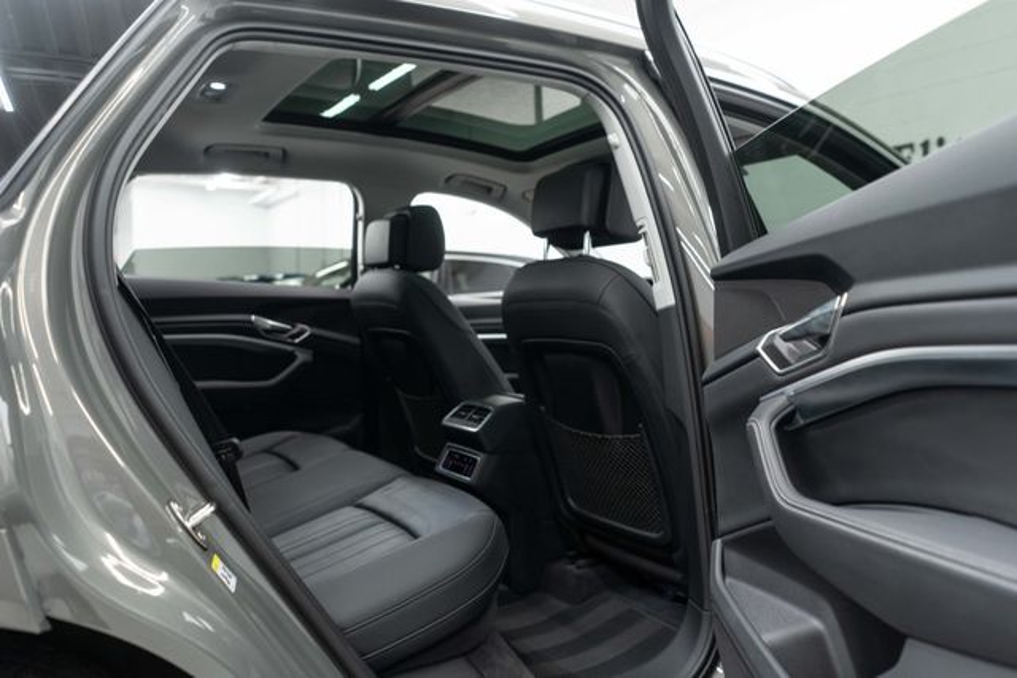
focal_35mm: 28
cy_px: 339
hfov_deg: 65.5
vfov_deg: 46.4
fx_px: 791
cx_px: 508
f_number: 3.2
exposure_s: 1/40
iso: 640
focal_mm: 28
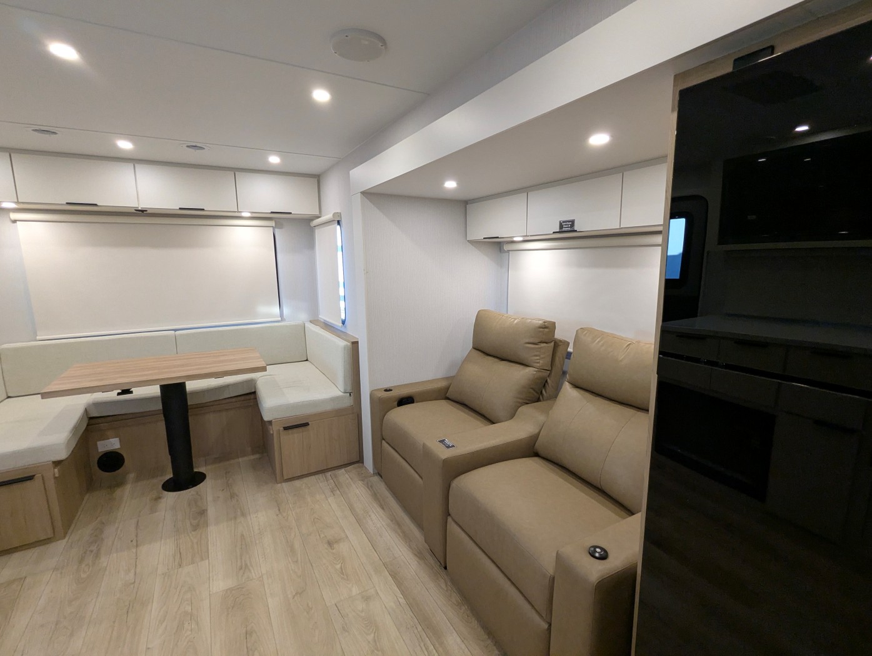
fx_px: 404
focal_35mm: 16
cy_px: 328
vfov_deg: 78.2
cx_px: 436
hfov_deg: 94.4
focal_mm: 2.35
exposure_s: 1/64.4
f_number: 2.2
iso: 272
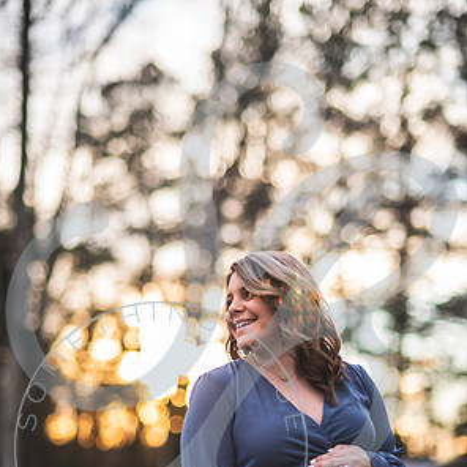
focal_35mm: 110
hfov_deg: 15.8
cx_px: 232
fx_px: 1679
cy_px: 328
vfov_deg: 15.8
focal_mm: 85
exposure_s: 1/320
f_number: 1.8
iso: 100
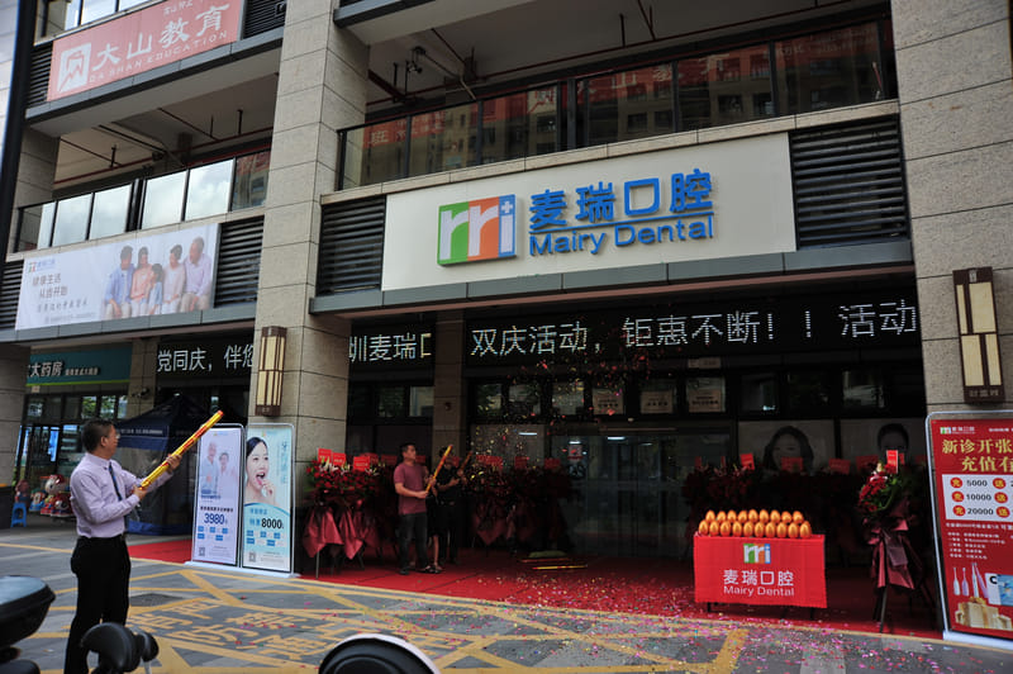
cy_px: 337
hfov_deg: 73.8
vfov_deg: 53.1
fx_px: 675
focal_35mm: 24
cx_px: 506
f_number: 4.5
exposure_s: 1/320
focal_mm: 24
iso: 200
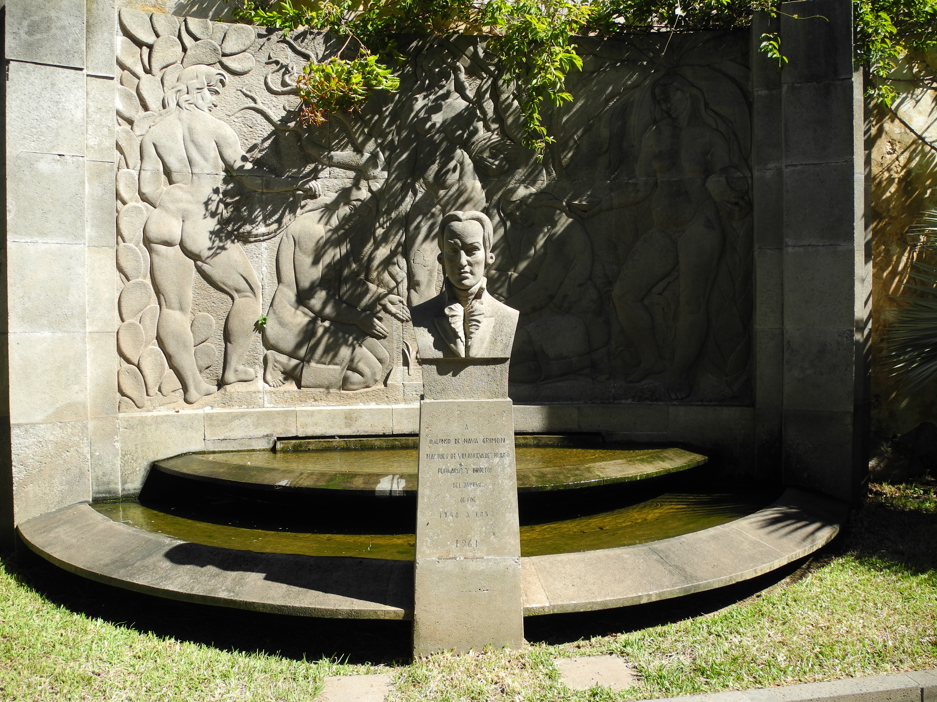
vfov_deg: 49.7
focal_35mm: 28
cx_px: 468
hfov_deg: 63.4
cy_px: 351
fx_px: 758
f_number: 2.8
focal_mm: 6
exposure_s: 1/640
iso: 100
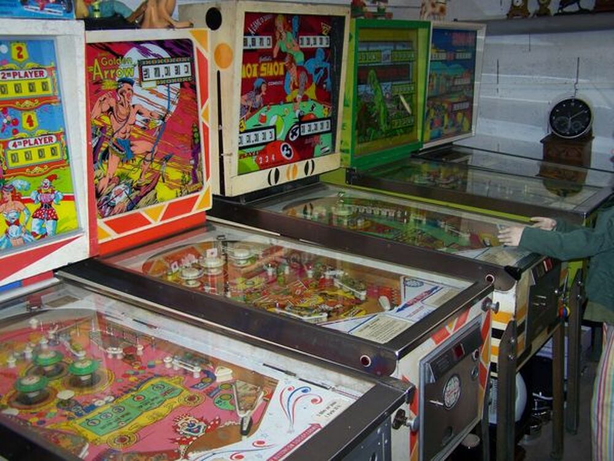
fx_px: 674
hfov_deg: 49.0
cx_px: 307
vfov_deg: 37.7
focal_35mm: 38
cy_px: 230
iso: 80
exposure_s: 1/60
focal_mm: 6.3
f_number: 2.8
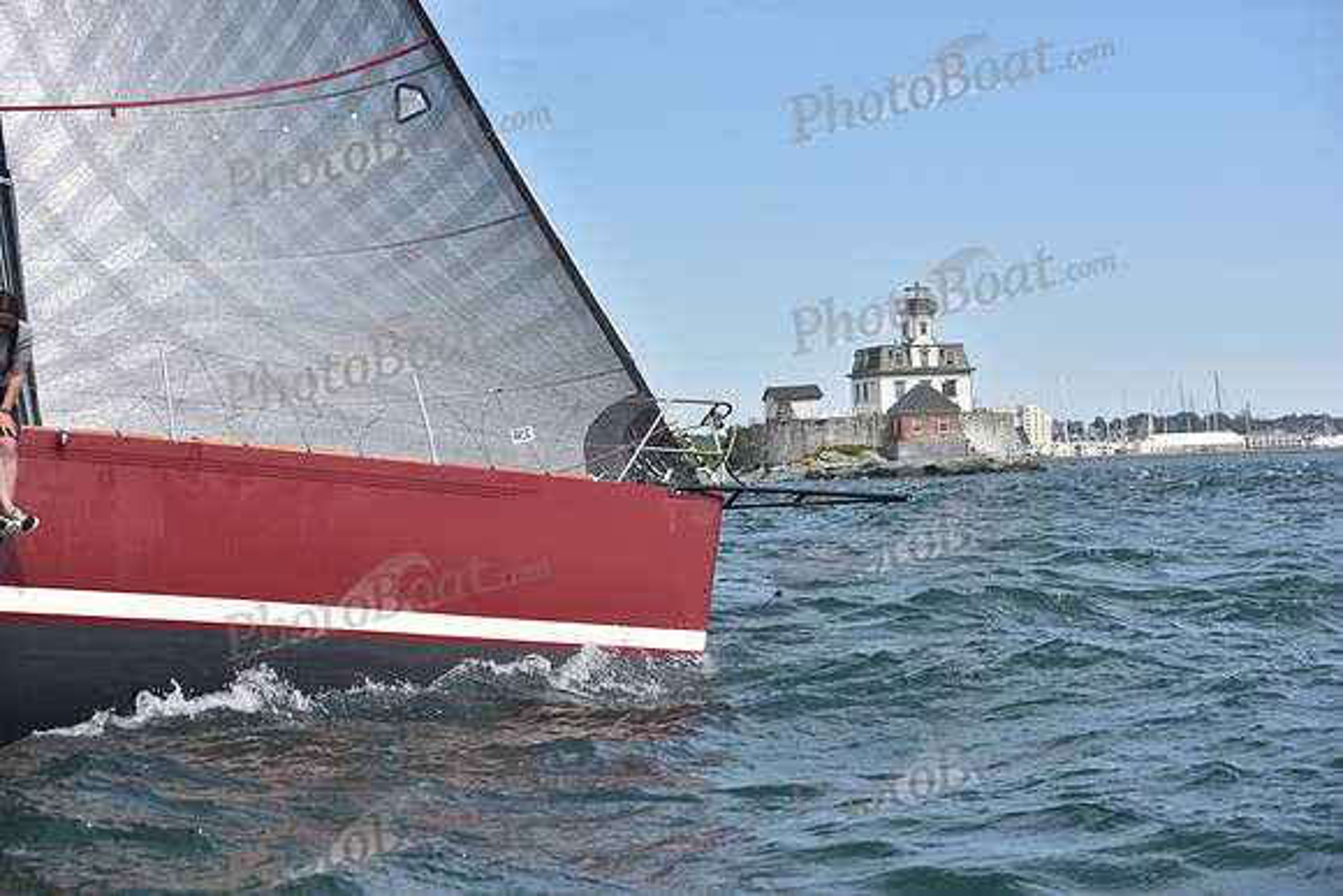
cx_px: 672
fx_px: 2612
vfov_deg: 19.5
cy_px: 448
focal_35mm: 70
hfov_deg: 28.8
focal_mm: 70
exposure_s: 1/800
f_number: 6.3
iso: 320
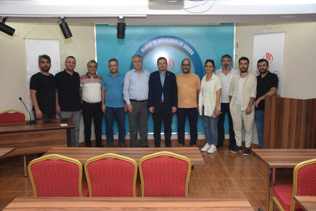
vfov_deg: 36.8
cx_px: 158
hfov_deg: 53.1
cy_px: 106
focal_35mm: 36
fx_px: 316
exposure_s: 1/60
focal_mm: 24
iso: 1100
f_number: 4
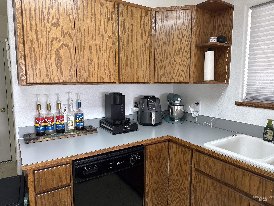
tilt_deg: -6.1
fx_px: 190
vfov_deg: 56.8
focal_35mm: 24
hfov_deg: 71.6
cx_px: 137
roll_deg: +1.0
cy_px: 103
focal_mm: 6.76
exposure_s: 1/60
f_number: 1.78
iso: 200
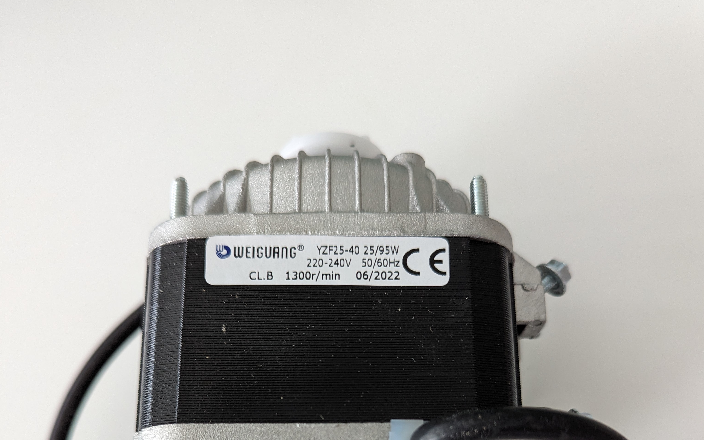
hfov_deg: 56.7
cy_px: 442
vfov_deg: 34.0
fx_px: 652
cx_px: 352
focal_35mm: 34
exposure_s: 1/147
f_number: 1.85
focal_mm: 6.81
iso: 441
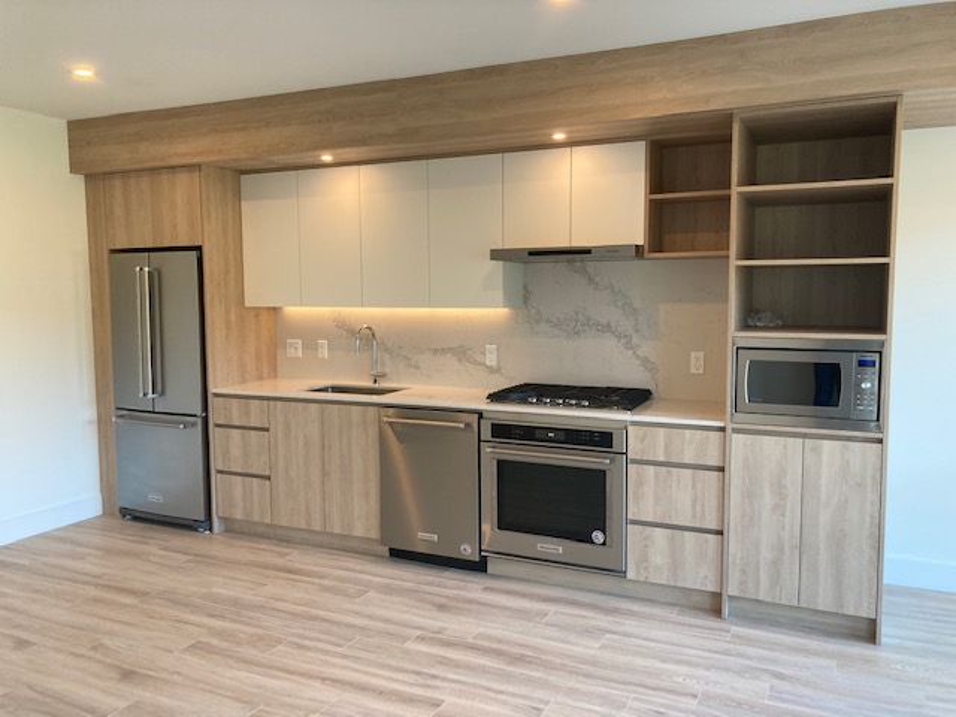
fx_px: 773
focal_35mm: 28
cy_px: 358
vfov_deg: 49.7
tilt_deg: -5.4
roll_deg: +0.2
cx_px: 478
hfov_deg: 63.4
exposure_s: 1/60
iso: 64
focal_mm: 3.99
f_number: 1.8
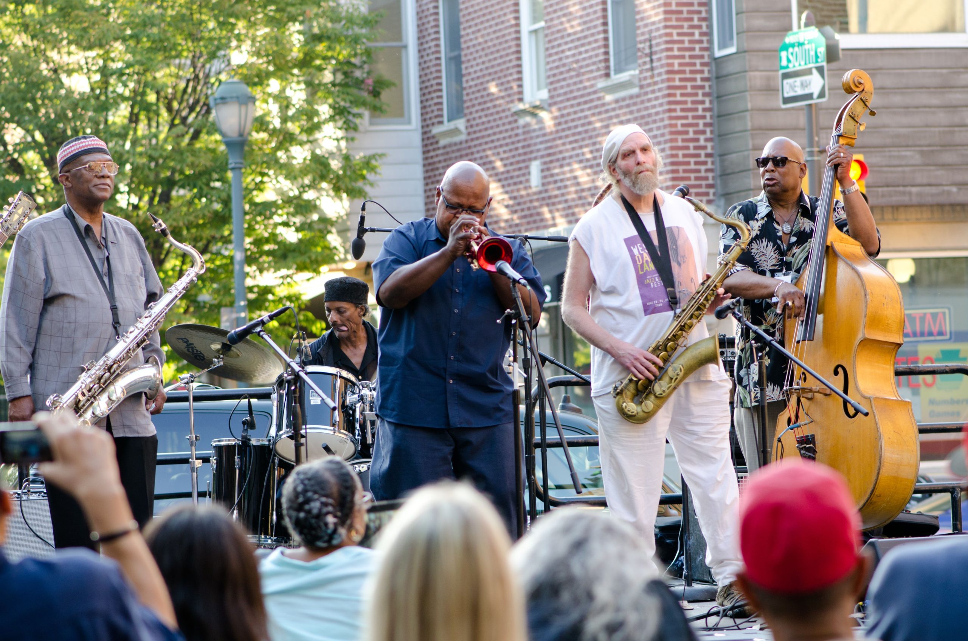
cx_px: 484
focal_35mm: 158
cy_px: 320
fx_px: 4227
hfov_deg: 13.1
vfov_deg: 8.7
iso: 250
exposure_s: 1/100
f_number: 4.5
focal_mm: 105
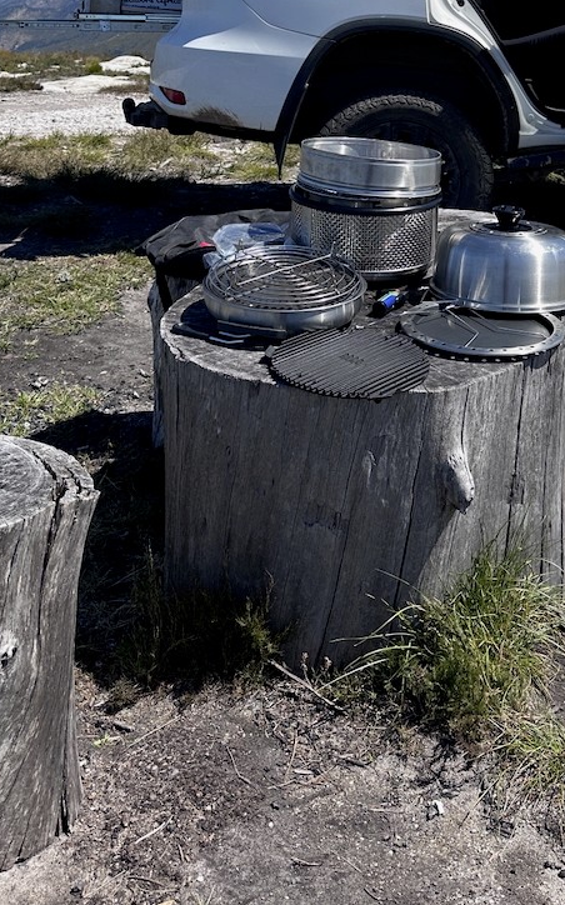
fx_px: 1110
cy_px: 148
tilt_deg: -9.2
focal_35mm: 45
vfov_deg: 41.9
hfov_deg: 28.3
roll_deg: -4.2
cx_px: 389
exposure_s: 1/4016
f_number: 1.78
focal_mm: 6.86
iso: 80
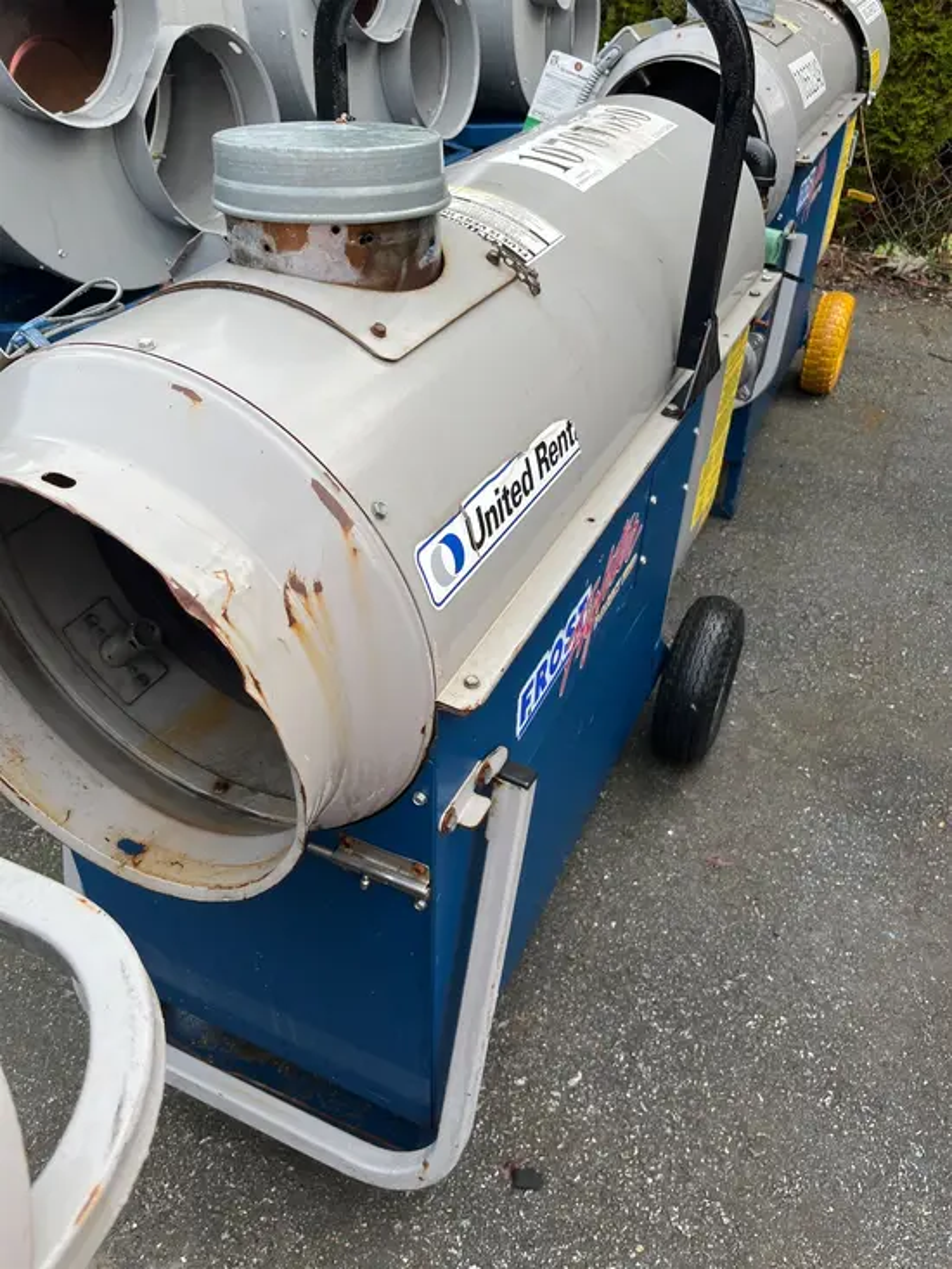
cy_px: 634
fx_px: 953
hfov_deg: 53.1
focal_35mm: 26
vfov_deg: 67.3
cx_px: 476
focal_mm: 5.1
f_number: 1.6
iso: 50
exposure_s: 1/121
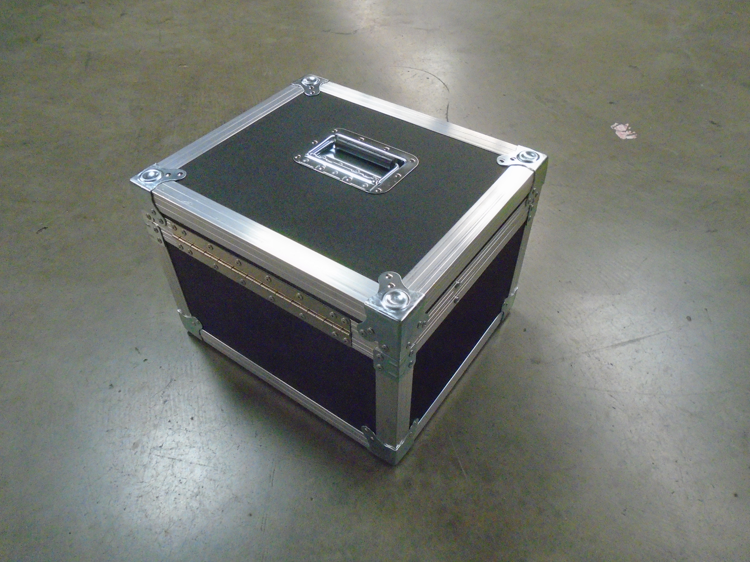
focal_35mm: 26
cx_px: 375
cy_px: 281
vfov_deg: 53.1
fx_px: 563
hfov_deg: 67.3
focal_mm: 4.6
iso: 800
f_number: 3.2
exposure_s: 1/80
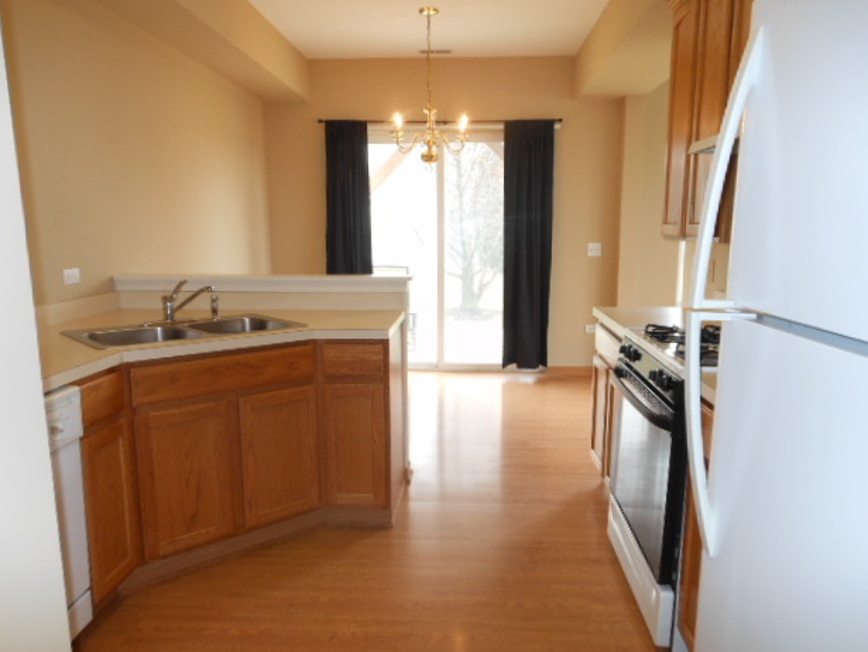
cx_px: 438
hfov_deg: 67.3
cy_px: 315
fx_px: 652
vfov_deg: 53.1
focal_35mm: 26
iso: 125
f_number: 3.2
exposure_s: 1/30
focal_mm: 4.5
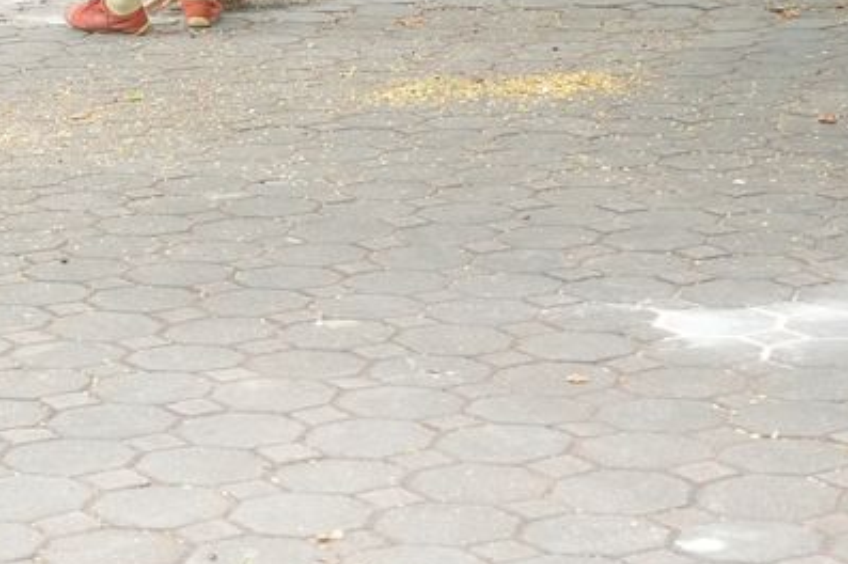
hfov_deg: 14.5
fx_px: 3305
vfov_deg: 9.7
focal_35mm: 140
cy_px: -43
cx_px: 123
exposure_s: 1/800
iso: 2000
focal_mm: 33
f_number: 4.5
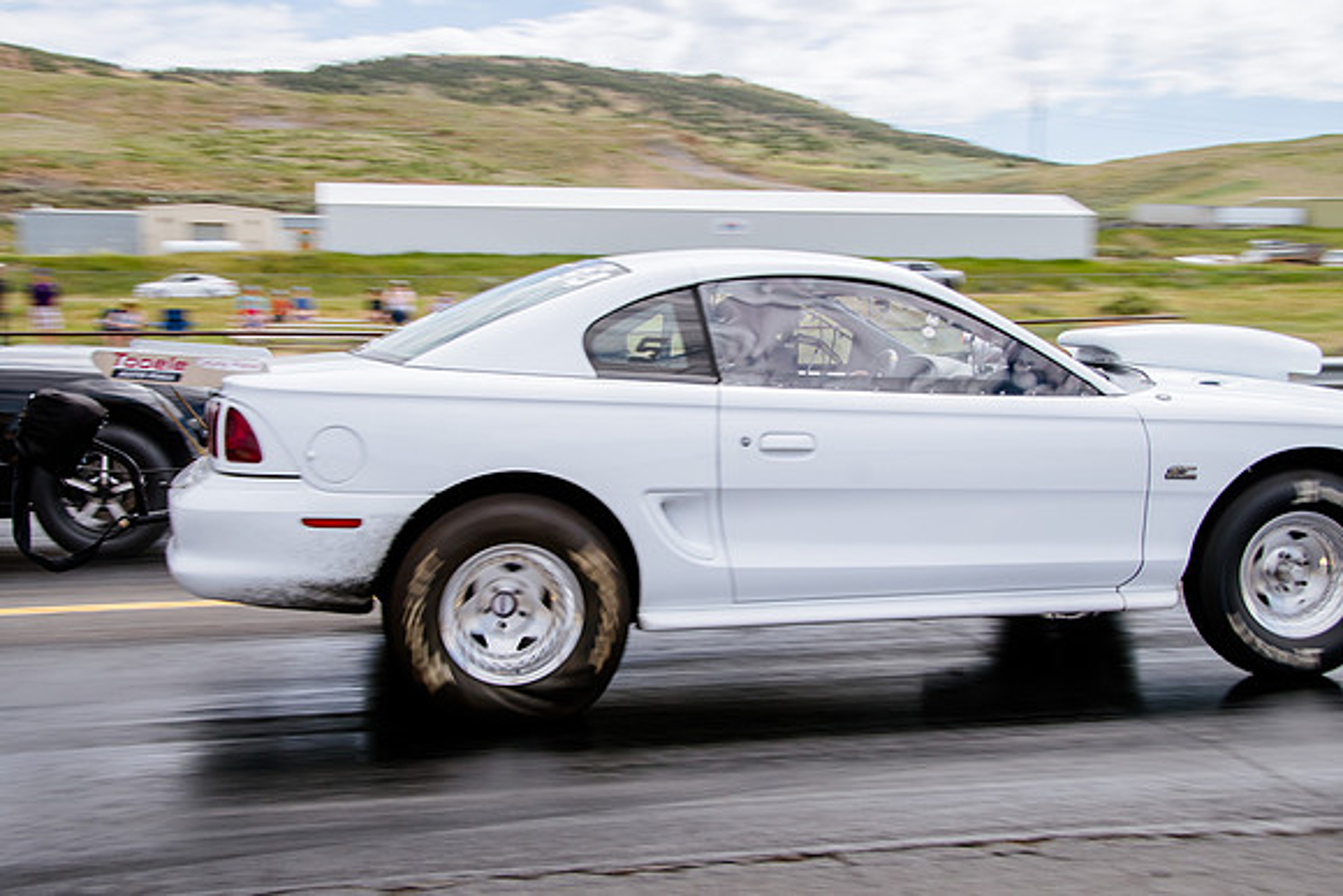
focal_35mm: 44
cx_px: 672
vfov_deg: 30.9
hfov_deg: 45.0
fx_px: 1623
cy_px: 448
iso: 200
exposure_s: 1/400
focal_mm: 29
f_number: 7.1
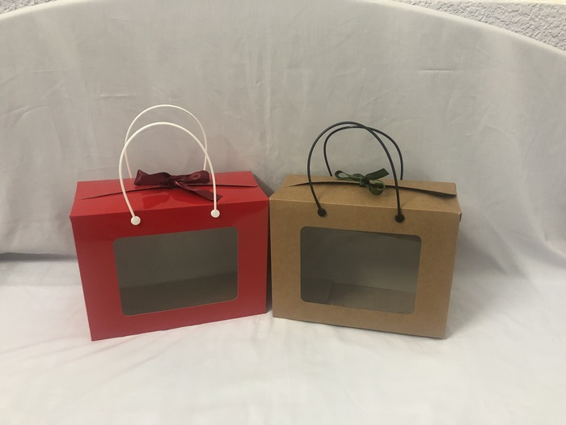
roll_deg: -2.1
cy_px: 212
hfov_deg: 63.4
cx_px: 283
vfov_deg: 49.7
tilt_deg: -27.0
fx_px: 458
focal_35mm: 28
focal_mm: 3.99
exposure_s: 1/14
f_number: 1.8
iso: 100
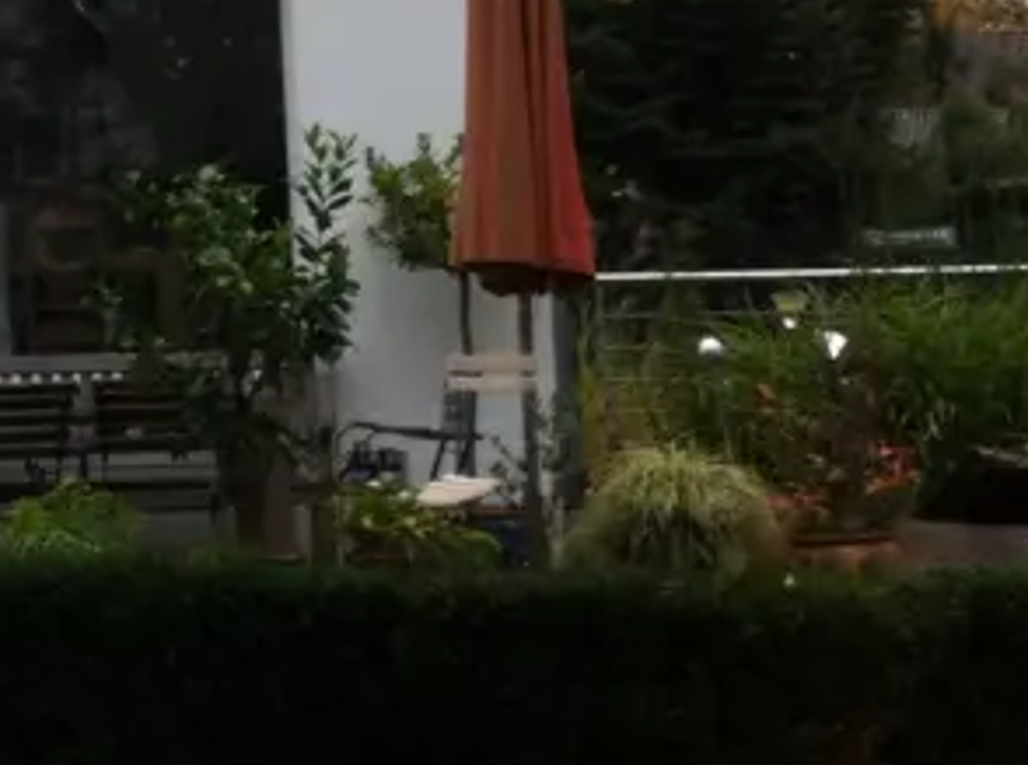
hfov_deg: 15.5
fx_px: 3614
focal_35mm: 122
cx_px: -269
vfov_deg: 11.8
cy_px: -152
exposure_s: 1/60
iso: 100
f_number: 2.8
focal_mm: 3.85
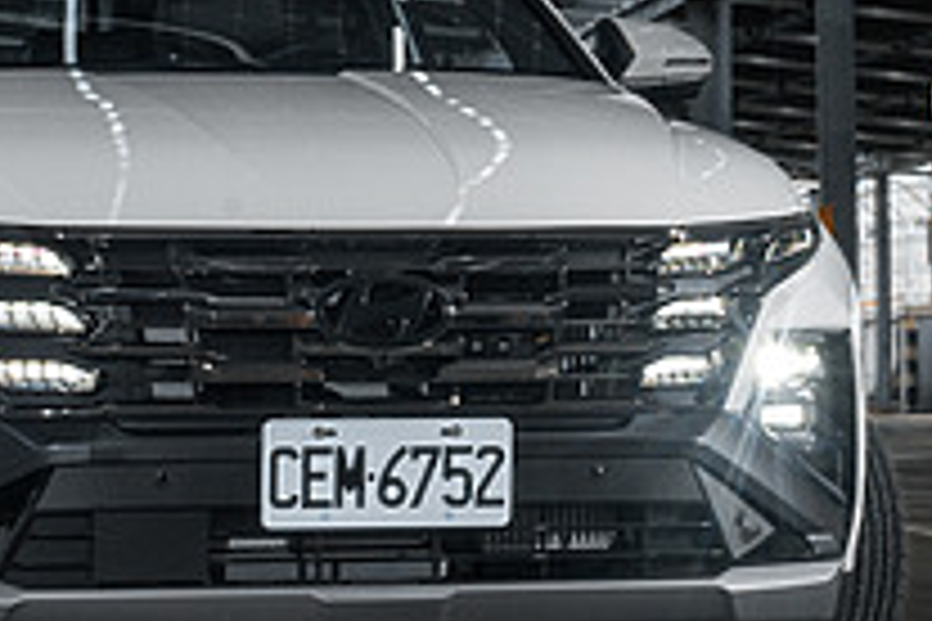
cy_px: 146
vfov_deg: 5.9
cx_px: 437
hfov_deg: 8.8
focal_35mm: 234
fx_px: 6058
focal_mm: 62
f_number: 5.6
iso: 400
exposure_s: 1/40
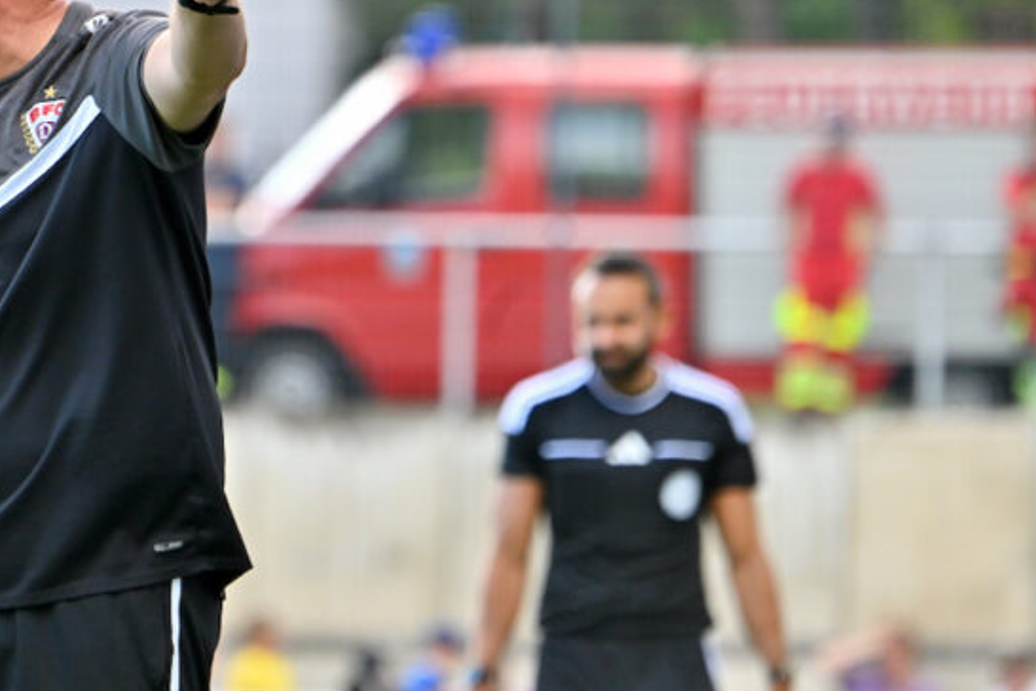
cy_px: 240
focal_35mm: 638
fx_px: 18359
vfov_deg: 2.2
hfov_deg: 3.2
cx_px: 184
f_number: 5.6
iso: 2000
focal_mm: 340
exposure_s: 1/2000
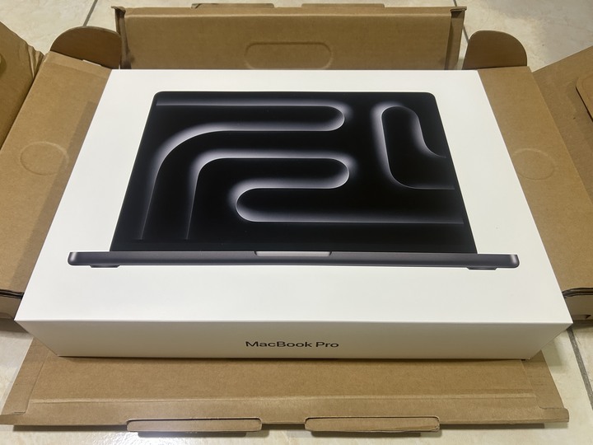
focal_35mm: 26
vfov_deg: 53.1
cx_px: 296
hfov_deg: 67.3
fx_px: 445
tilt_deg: -54.1
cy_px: 222
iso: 160
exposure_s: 1/60
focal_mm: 5.7
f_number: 1.5
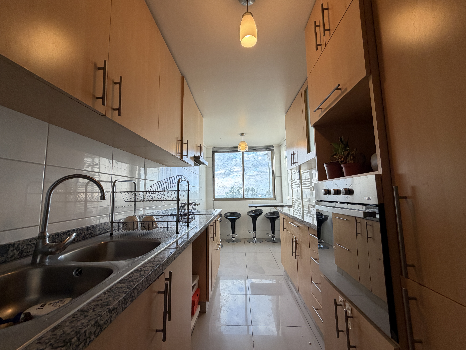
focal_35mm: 14
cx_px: 233
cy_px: 175
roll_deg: +0.5
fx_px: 188
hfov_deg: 102.1
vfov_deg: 85.7
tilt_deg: +5.8
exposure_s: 1/100
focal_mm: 2.22
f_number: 2.2
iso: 100
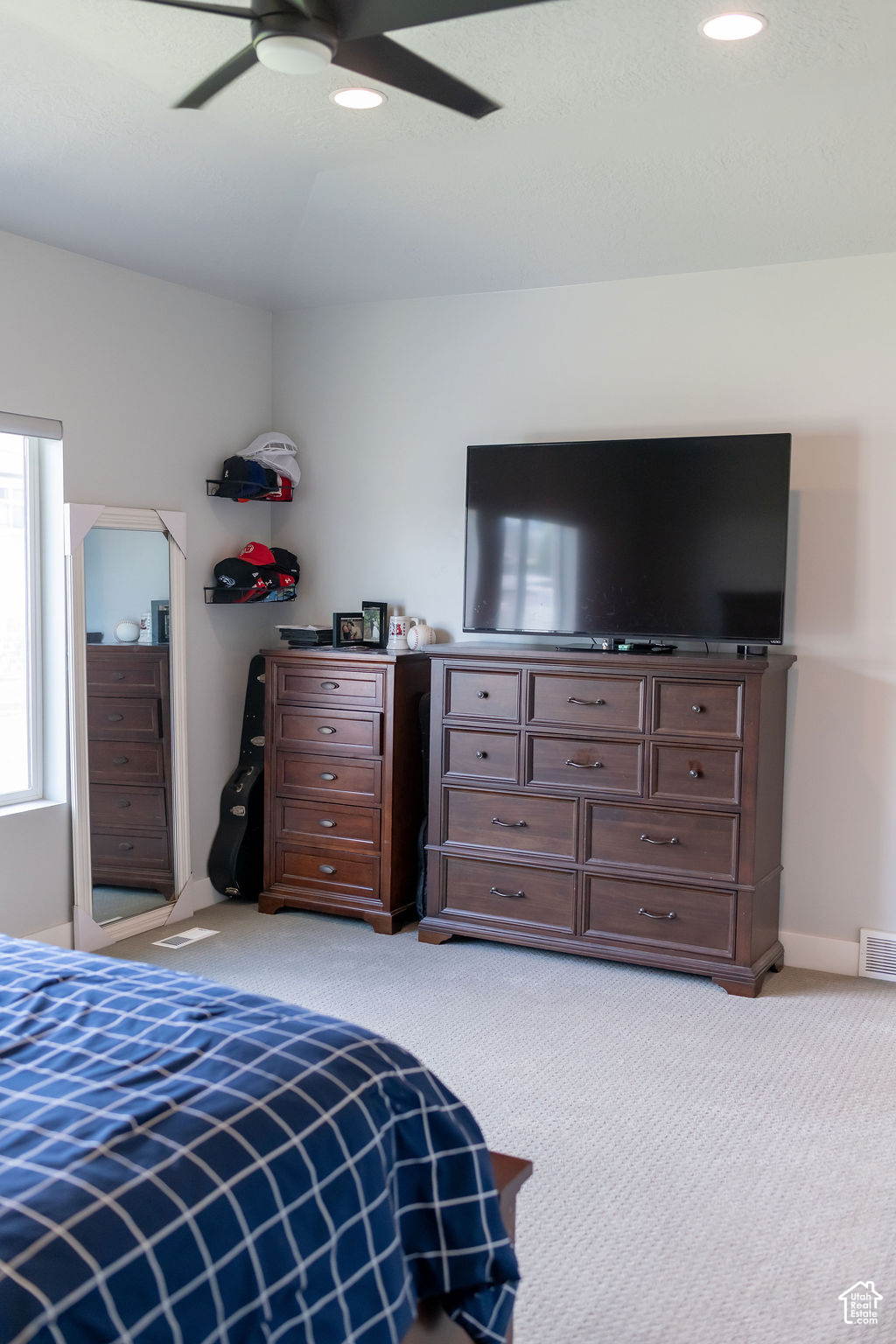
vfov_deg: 54.4
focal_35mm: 35
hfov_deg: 37.9
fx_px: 1307
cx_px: 448
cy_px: 672
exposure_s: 1/250
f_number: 3.2
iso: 800
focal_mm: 35
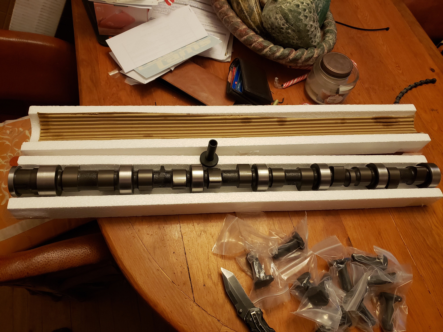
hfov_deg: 67.3
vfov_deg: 53.1
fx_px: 333
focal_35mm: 26
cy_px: 166
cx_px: 222
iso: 250
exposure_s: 1/40
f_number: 1.5
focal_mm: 4.3
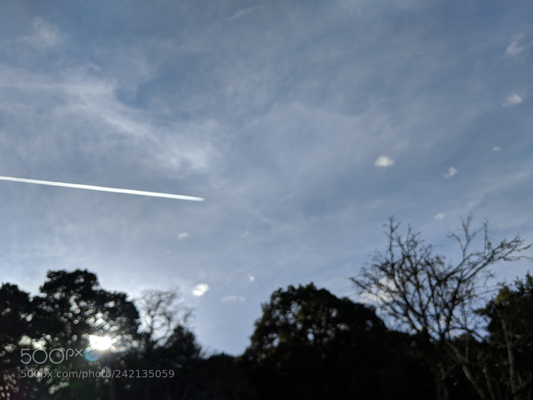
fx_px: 416
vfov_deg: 51.4
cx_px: 266
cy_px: 200
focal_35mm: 27
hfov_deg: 65.3
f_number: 1.8
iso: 59
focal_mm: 4.44
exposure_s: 1/5848
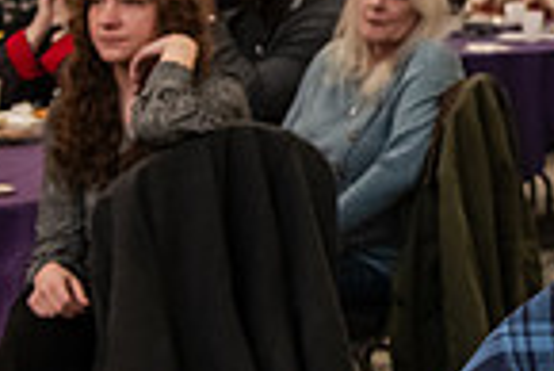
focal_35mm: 152
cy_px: 36
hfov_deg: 12.1
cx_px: 1077
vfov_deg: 9.0
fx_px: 2341
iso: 2500
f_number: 3.5
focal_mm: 38
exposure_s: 1/160
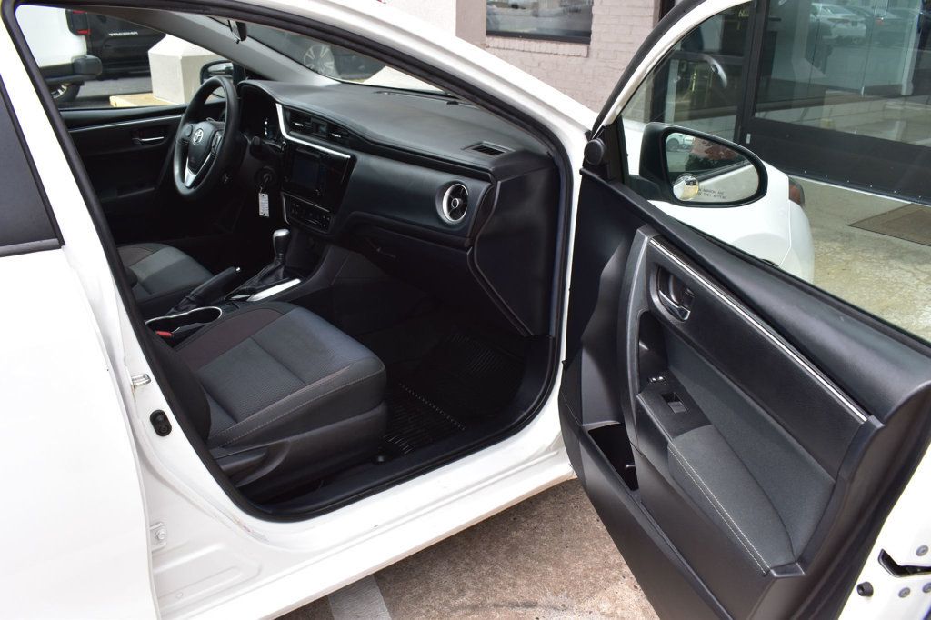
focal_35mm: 30
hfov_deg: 61.9
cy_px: 310
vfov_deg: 43.6
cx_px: 466
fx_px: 776
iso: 400
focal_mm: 20
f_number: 10
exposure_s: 1/200
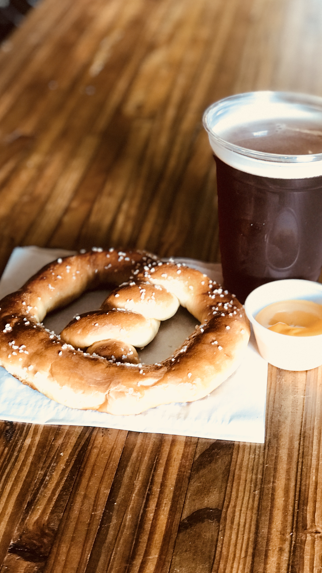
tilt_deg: -33.1
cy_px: 284
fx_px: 956
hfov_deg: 19.1
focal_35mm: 63
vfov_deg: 33.3
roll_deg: +0.6
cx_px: 169
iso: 250
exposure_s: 1/60
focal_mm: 6.6
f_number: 2.8
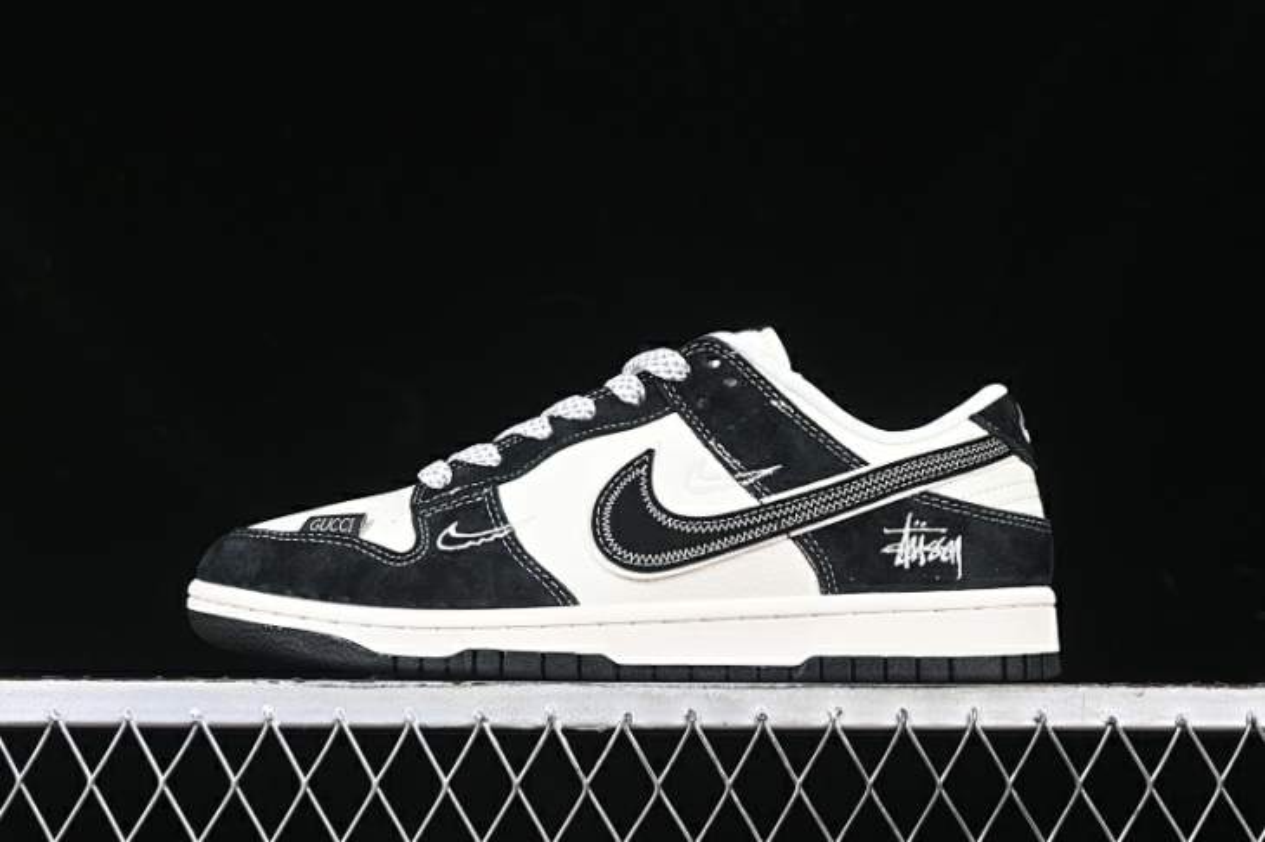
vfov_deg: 18.2
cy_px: 421
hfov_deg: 27.0
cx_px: 632
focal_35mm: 75
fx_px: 2634
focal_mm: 50
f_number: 6.3
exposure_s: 1/60
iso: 160
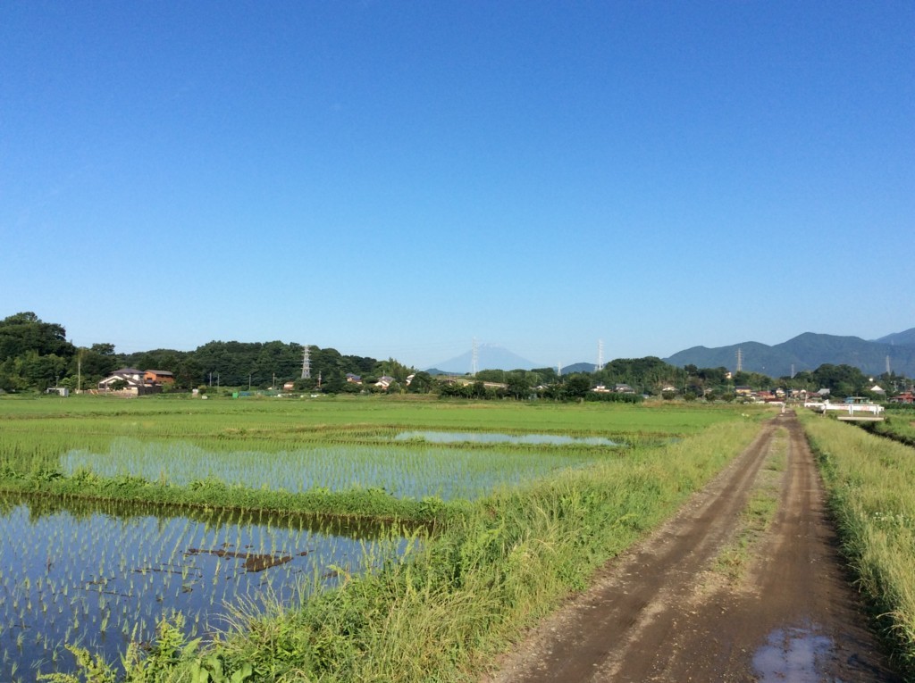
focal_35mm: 32
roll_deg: +2.0
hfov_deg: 56.9
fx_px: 845
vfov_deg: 44.1
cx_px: 458
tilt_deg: +1.9
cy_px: 342
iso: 32
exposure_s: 1/1362
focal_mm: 3.3
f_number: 2.4
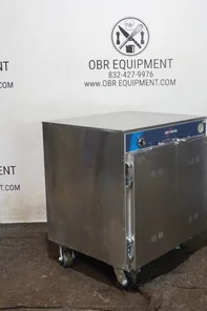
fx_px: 397
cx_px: 135
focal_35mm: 46
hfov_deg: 29.0
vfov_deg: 42.7
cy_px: 141
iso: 200
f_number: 3.5
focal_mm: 12.76
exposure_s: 1/10
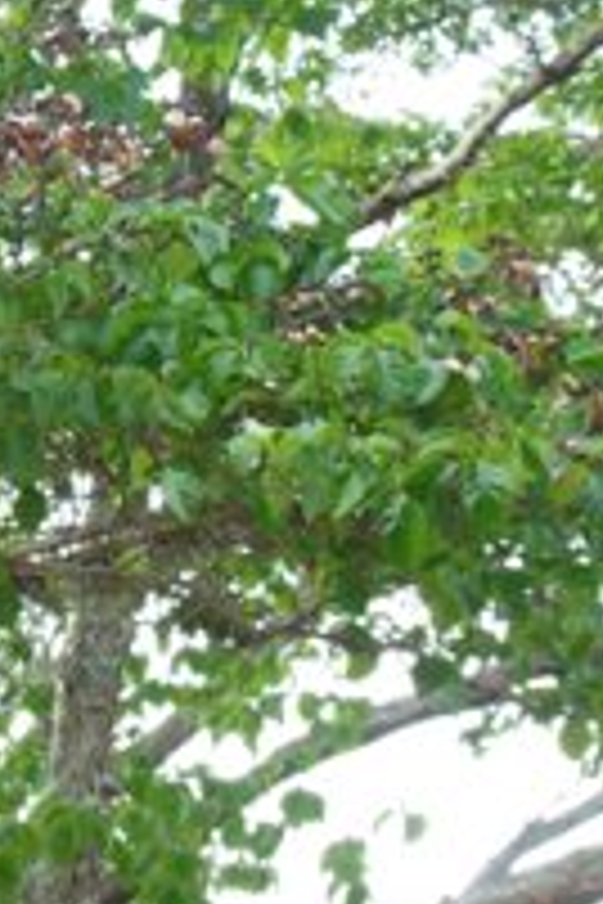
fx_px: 3015
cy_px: 427
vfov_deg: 17.1
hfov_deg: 11.0
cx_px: -279
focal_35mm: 120
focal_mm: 5.2
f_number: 3.3
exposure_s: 1/250
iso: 320
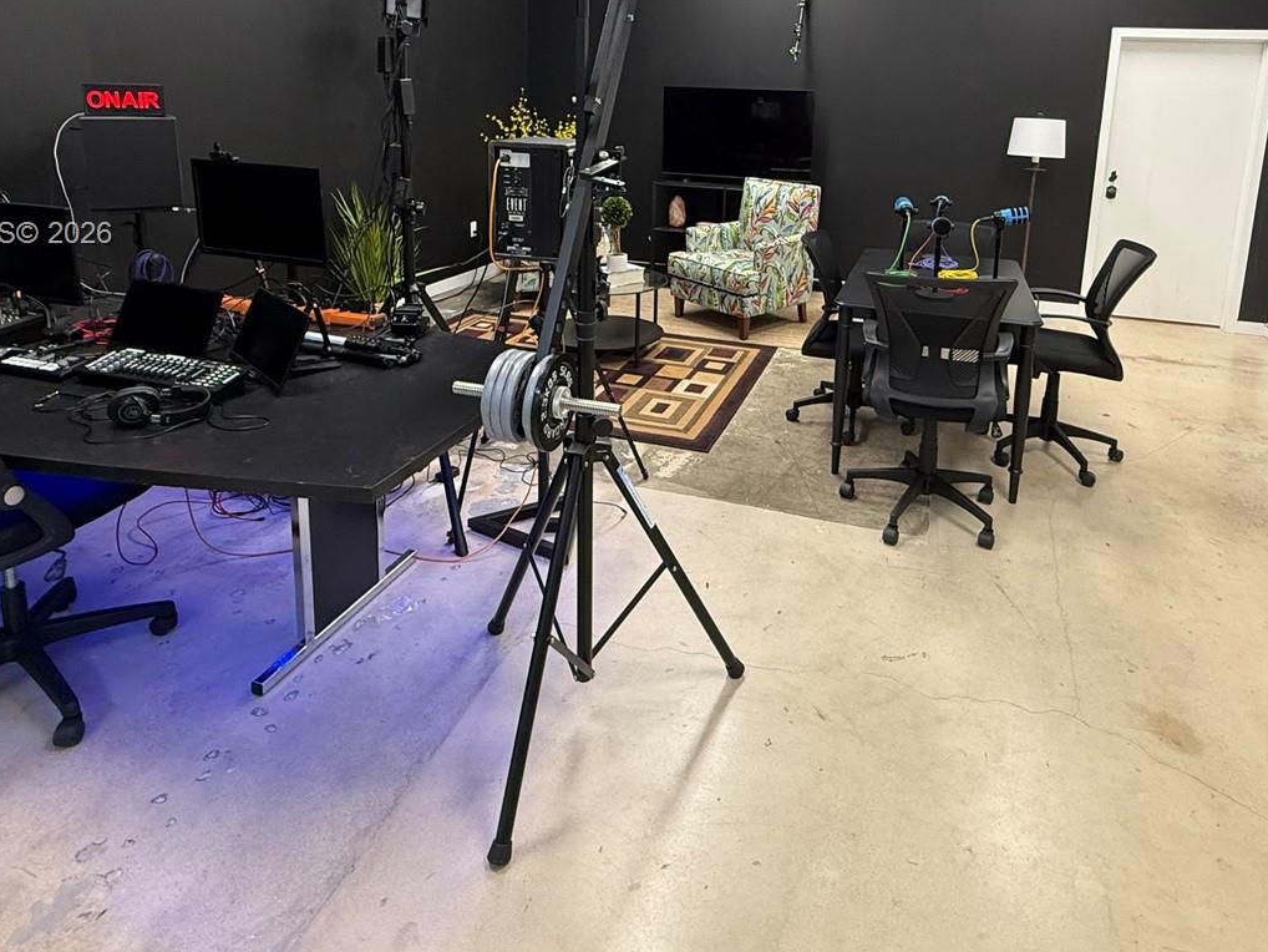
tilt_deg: -9.1
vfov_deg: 57.9
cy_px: 236
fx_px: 806
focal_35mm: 22
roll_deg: -1.7
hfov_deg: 76.0
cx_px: 721
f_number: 2.2
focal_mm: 2.22
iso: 400
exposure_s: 1/60
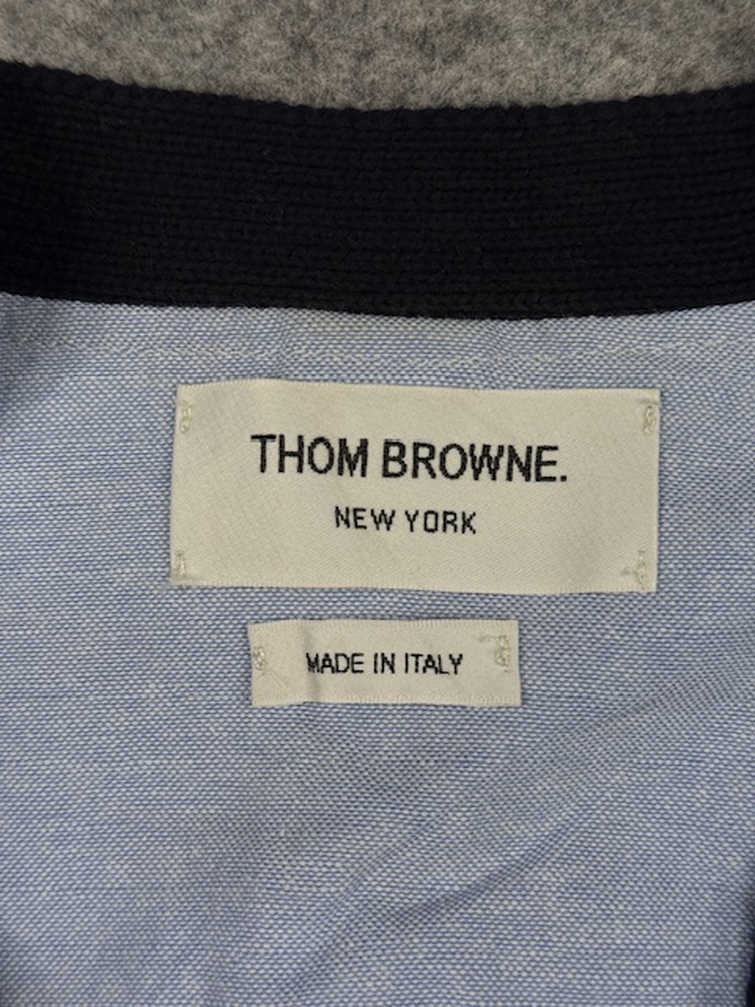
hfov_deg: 30.3
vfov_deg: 39.7
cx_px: 378
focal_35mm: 48
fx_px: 1396
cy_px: 504
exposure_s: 1/587
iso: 64
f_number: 1.78
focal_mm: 6.76
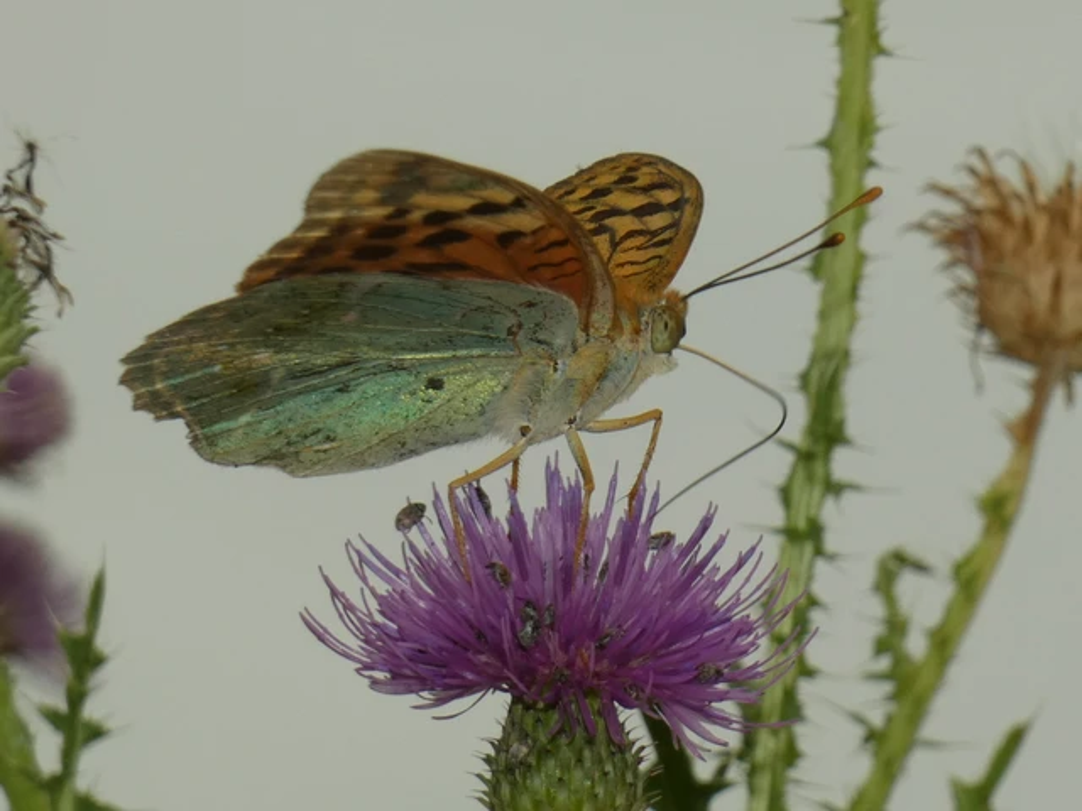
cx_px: 541
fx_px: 10596
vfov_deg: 4.4
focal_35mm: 339
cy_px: 406
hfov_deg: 5.8
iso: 80
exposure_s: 1/320
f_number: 5.6
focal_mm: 60.8
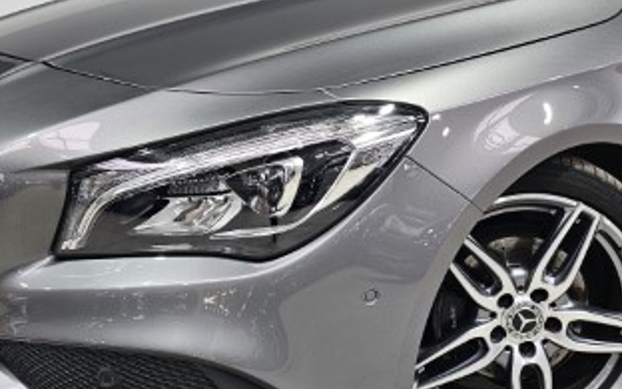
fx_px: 848
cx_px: 474
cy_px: 150
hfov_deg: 39.1
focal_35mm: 50
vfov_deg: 25.8
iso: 80
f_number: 1.7
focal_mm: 6.3
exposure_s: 1/100
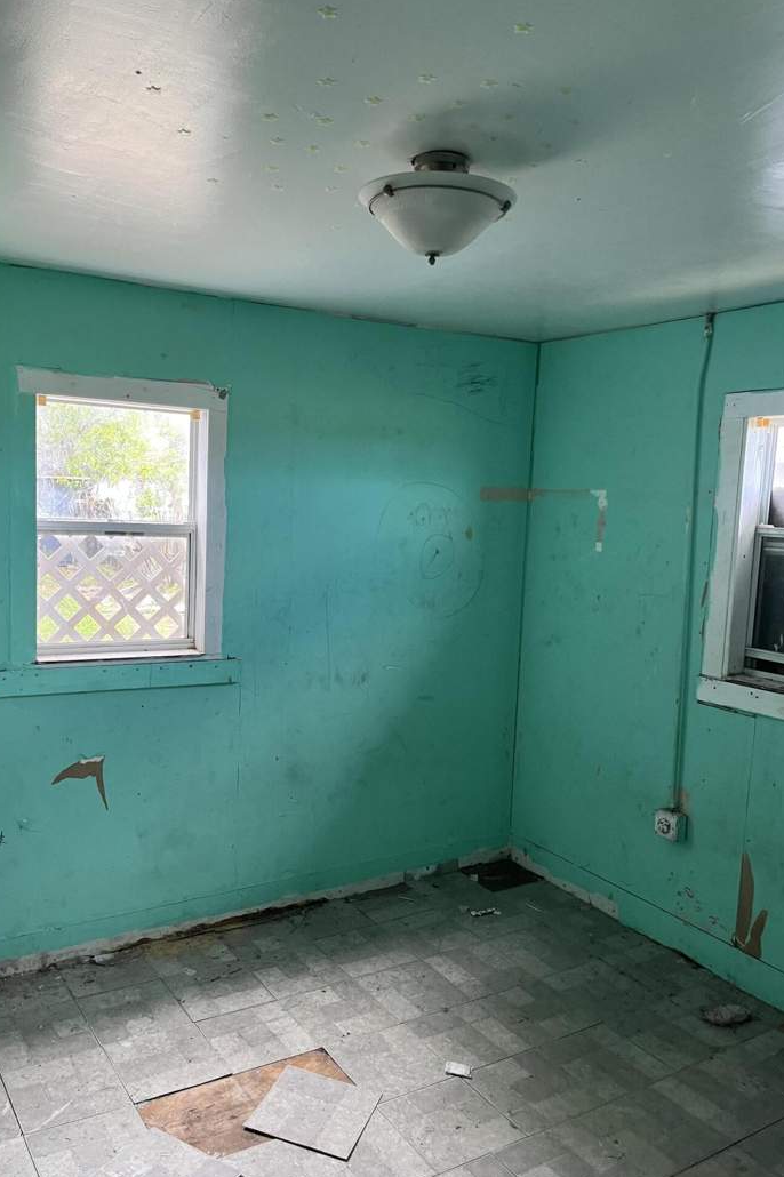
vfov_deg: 65.5
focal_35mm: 28
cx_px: 334
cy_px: 585
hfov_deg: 46.2
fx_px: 915
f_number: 1.6
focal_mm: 5.1
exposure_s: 1/72
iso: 125
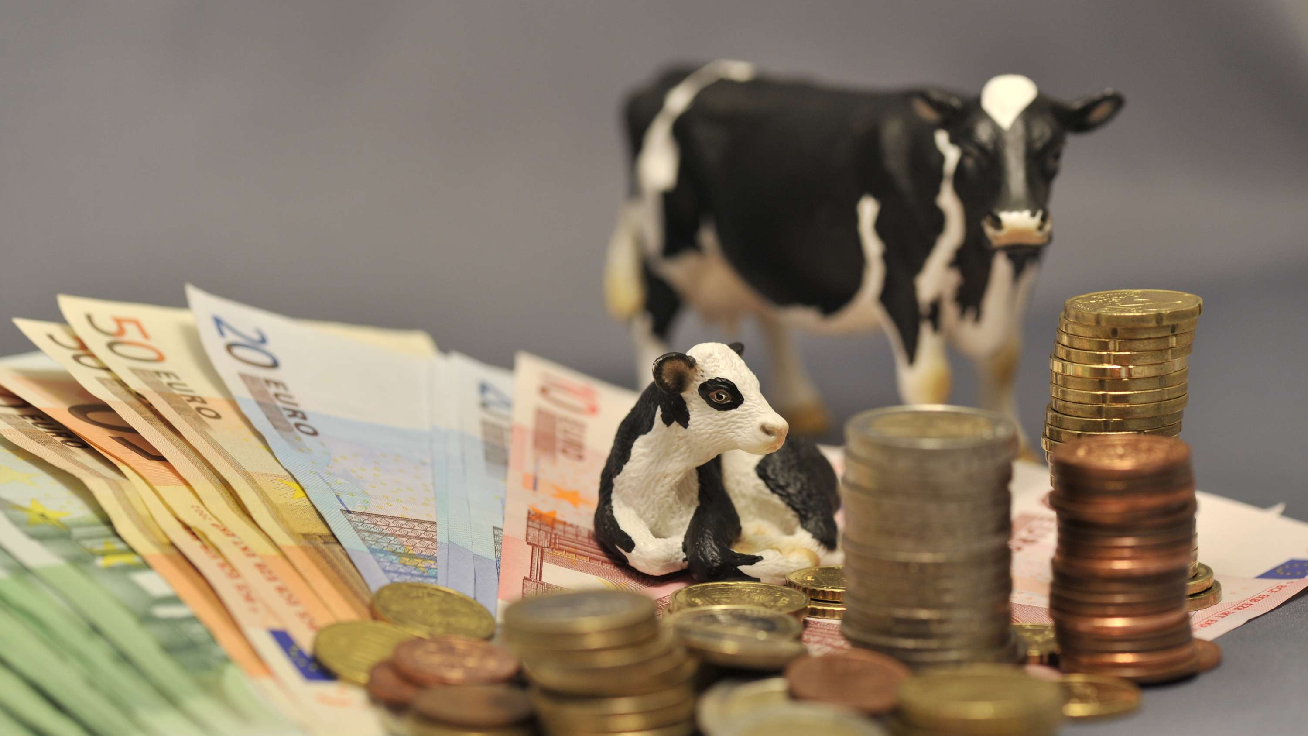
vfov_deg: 11.0
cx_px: 654
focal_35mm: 110
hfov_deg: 19.5
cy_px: 409
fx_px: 3815
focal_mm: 105
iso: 800
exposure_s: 1/40
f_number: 6.3
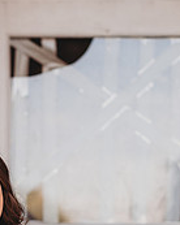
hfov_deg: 7.4
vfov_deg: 9.2
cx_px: -13
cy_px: 265
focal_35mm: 208
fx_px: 1388
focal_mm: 85
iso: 100
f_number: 2.5
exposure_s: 1/160
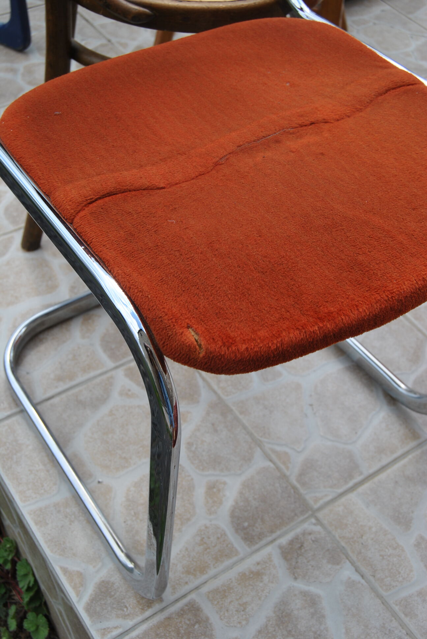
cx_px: 214
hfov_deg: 29.0
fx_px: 825
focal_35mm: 46
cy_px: 320
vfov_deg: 42.3
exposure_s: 1/200
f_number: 7.1
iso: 100
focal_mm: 31
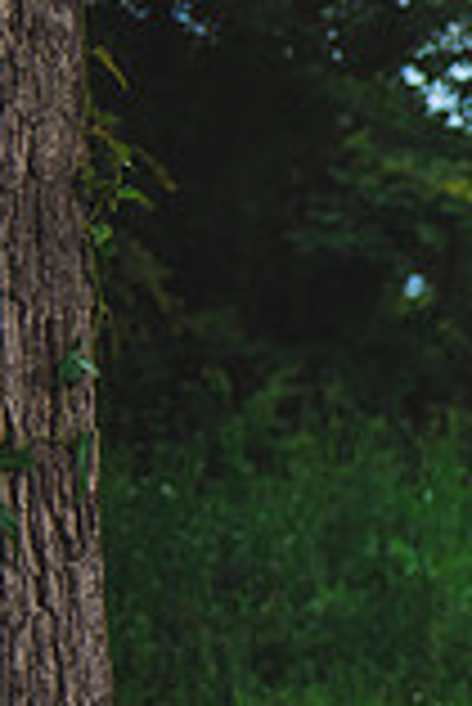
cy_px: 582
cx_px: 1272
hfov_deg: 8.6
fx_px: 2747
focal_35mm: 140
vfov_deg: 14.5
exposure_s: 1/250
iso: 100
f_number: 2.8
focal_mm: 38
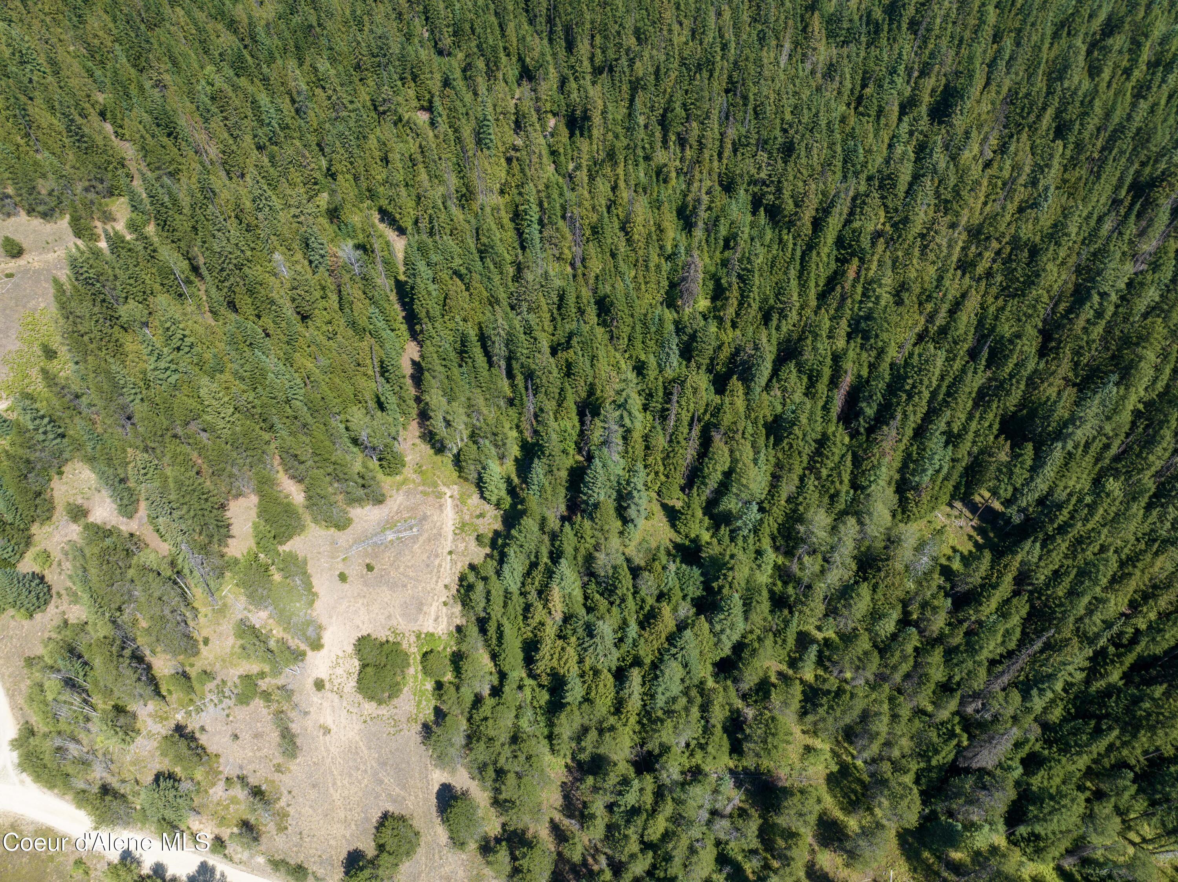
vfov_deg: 56.8
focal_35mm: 24
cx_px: 589
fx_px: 816
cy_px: 441
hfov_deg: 71.6
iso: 110
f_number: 2.8
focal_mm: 12.29
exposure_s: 1/1000
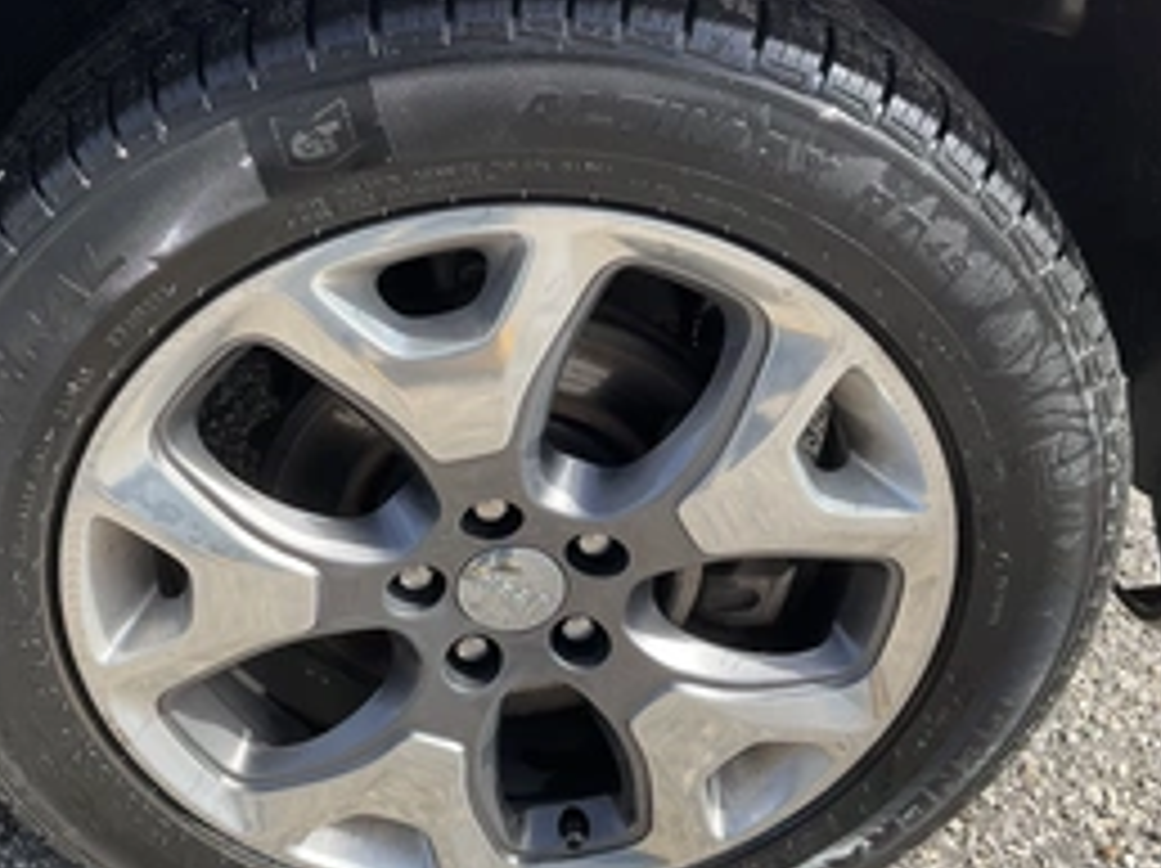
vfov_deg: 32.1
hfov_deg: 42.0
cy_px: 477
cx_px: 504
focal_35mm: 45
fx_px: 1508
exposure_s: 1/540
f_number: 1.8
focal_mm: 3
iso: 25
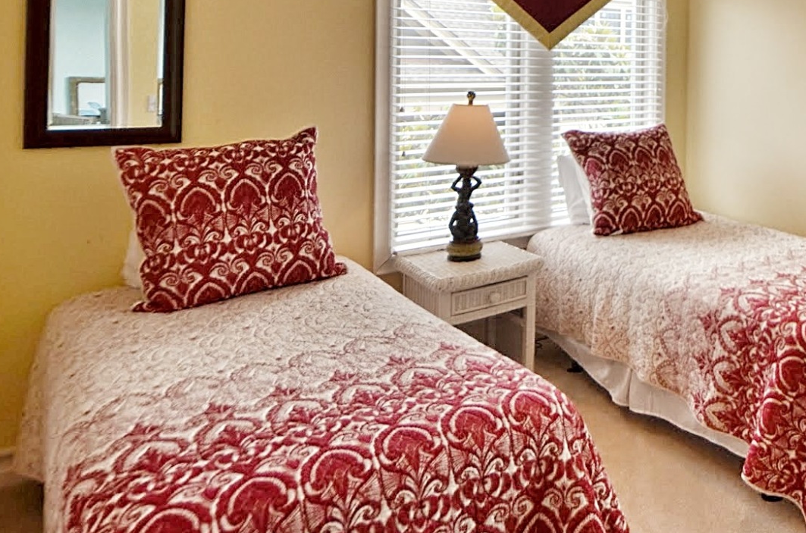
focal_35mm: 32
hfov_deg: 51.7
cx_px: 715
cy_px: 58
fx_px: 725
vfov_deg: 37.8
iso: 280
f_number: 5.6
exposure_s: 1/125
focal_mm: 11.5
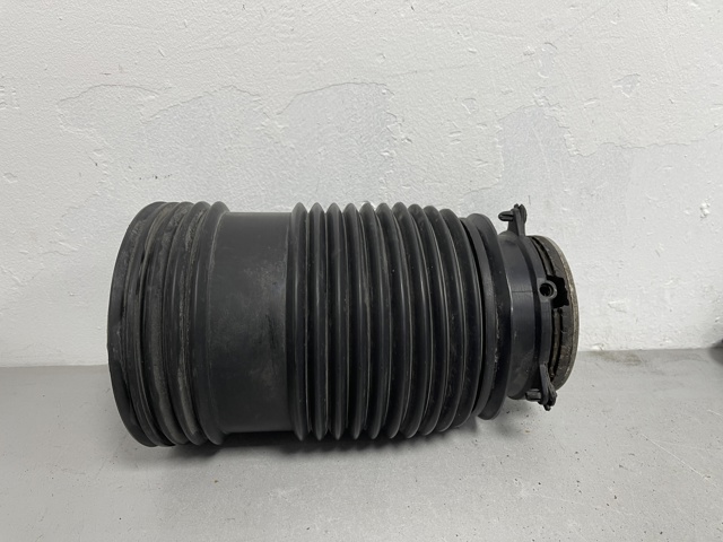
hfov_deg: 69.4
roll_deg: +1.3
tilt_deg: -21.9
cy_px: 271
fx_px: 522
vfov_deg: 54.9
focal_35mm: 25
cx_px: 362
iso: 64
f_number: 1.6
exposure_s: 1/50
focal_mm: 5.1
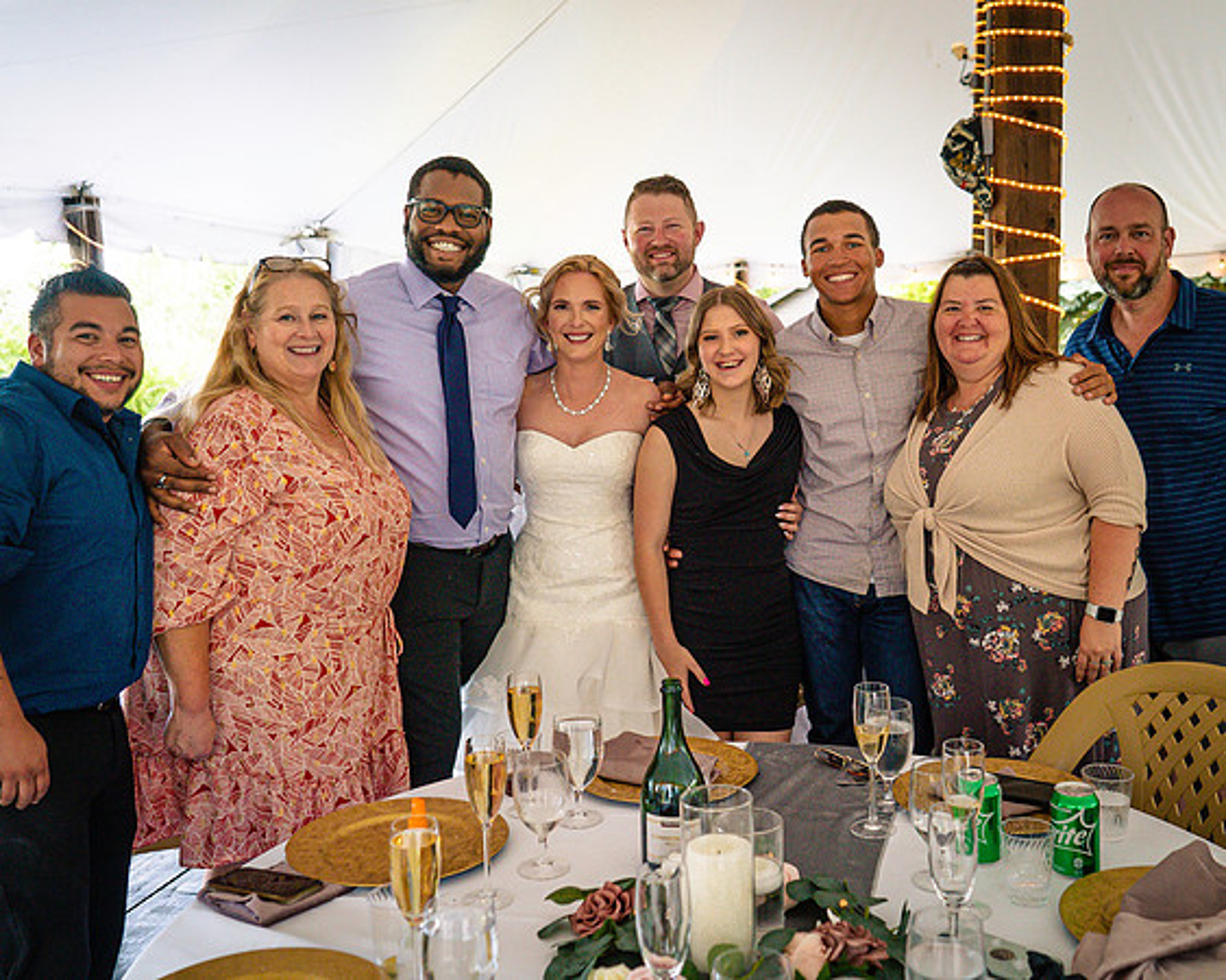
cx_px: 680
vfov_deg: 43.9
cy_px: 476
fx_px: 1217
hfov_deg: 53.4
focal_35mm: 34
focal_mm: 29
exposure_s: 1/160
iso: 1250
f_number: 4
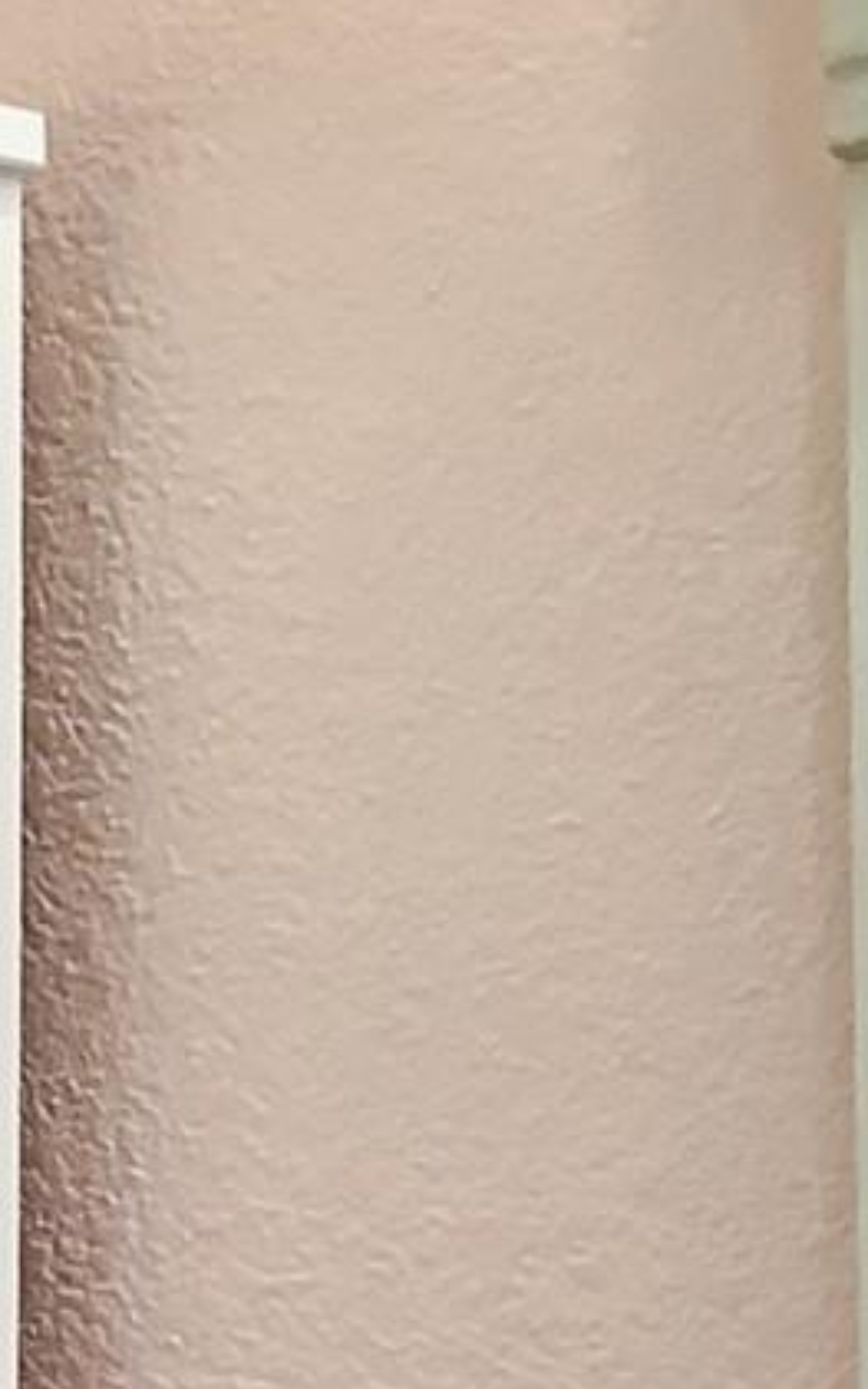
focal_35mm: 125
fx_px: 4733
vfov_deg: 15.6
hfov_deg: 8.8
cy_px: 1953
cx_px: -1611
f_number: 2.4
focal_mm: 3.3
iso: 125
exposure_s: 1/60
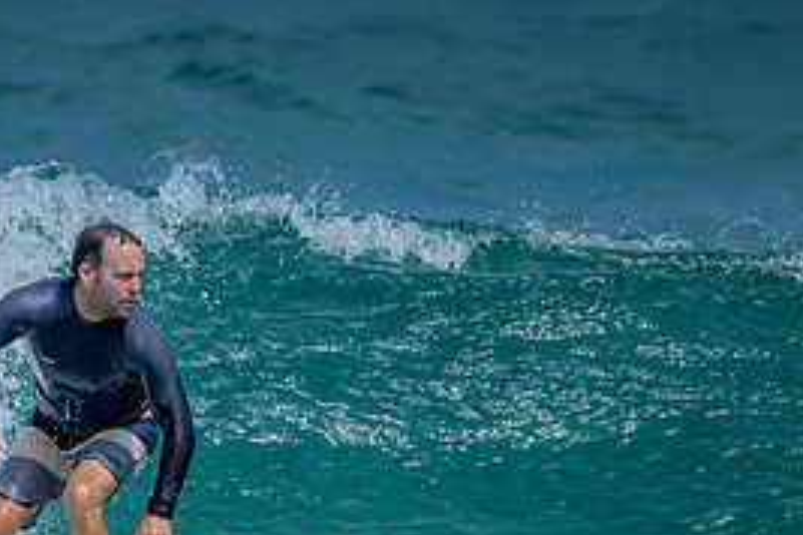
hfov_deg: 0.9
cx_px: 216
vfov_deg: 0.6
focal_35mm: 2382
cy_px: 573
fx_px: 53128
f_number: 6.3
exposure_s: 1/2500
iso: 280
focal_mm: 800
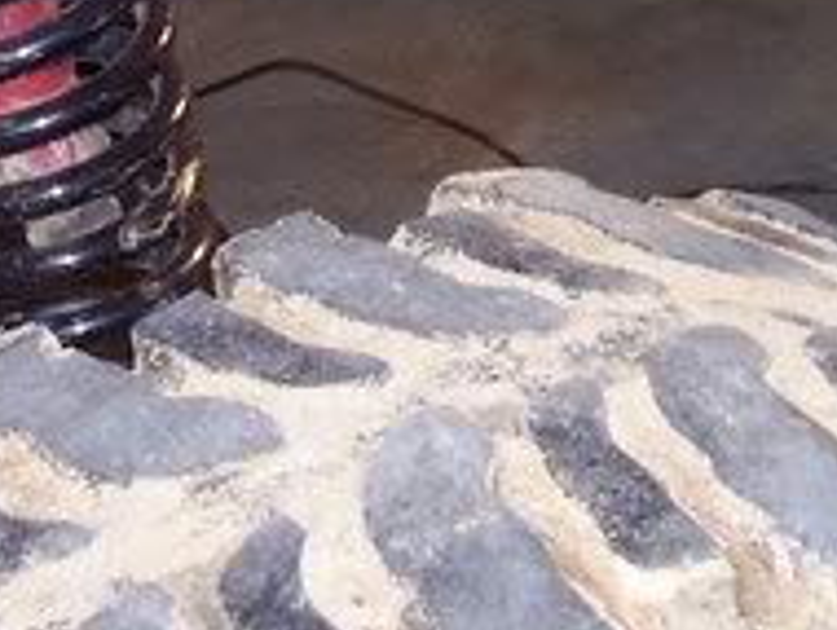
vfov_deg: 10.4
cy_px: 128
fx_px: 3462
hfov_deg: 13.8
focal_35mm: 143
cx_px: 383
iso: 80
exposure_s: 1/64
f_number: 2.7
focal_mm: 5.6
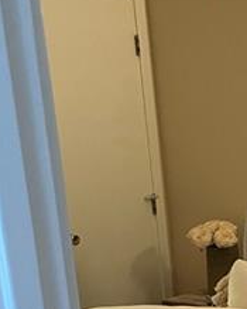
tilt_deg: -13.1
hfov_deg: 15.7
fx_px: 814
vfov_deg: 20.6
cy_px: 329
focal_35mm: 89
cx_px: 382
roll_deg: +2.4
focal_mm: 4.2
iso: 320
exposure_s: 1/60
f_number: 1.6
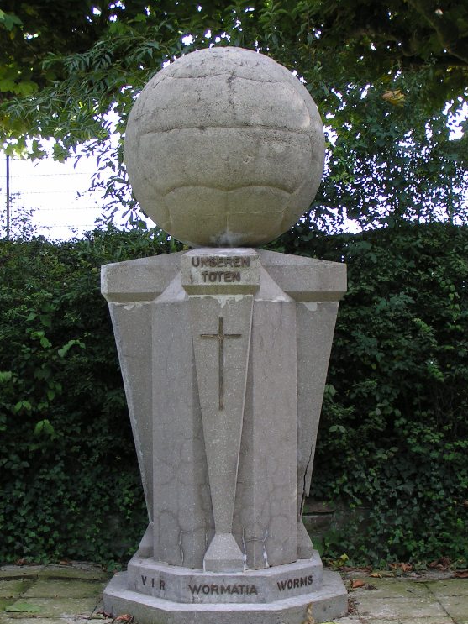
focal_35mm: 56
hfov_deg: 26.1
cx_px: 239
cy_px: 335
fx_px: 1010
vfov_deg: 34.3
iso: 50
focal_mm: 8
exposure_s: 1/60
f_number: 5
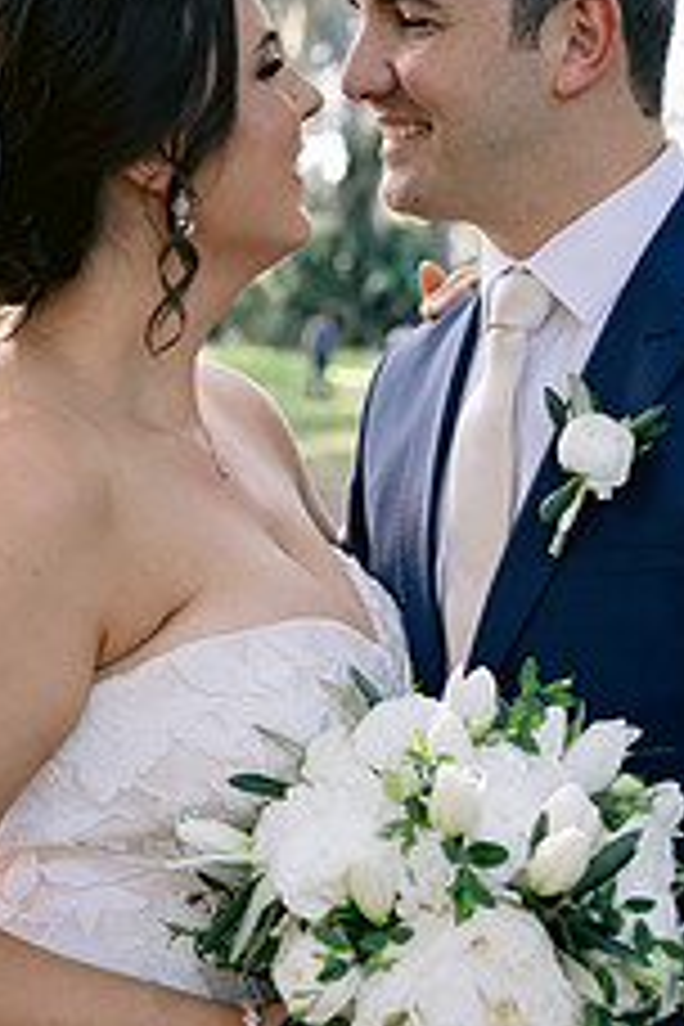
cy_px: 616
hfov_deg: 19.7
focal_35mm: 69
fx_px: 1966
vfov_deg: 29.2
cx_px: 342
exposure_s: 1/250
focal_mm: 35
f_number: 2.8
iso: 250
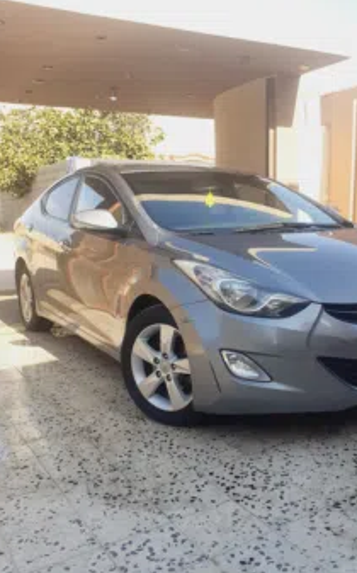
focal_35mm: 34
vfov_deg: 56.7
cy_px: 296
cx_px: 240
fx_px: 530
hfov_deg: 36.8
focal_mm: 3.6
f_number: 1.9
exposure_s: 1/975
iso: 40
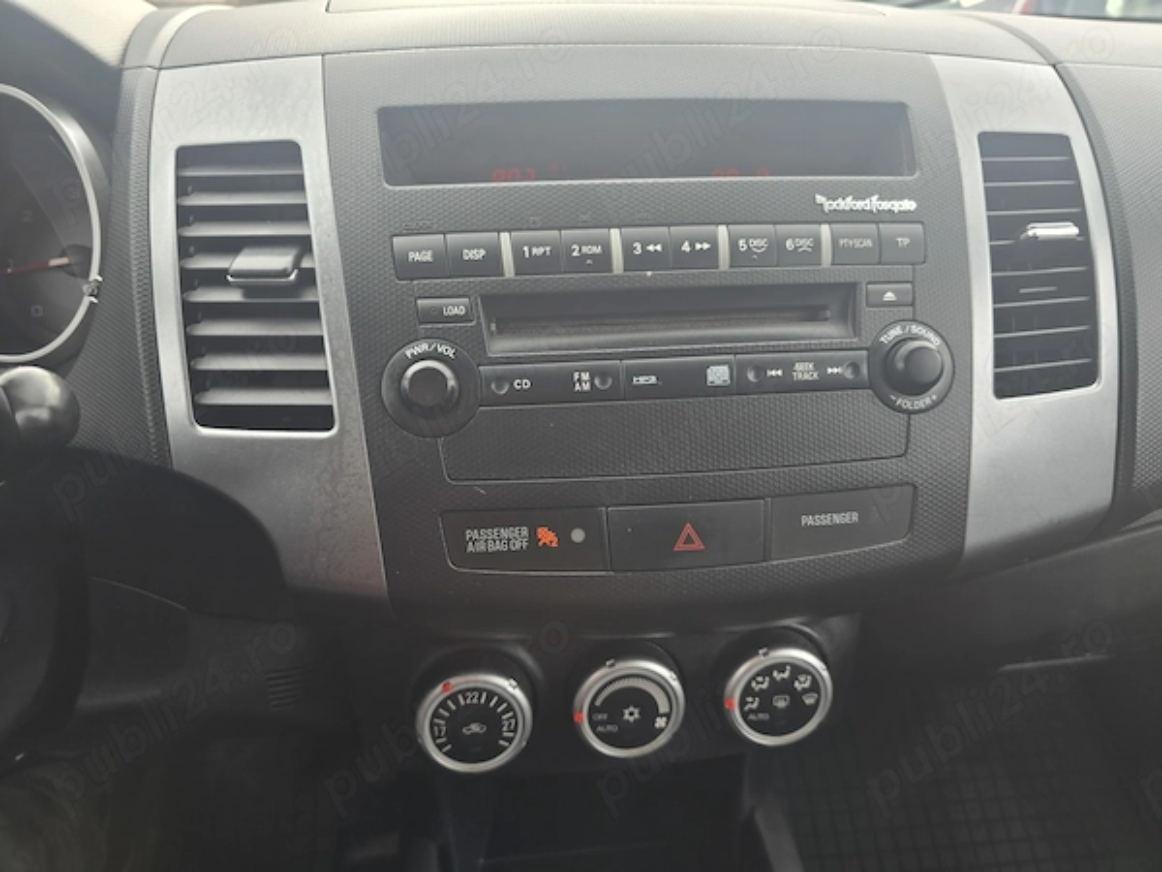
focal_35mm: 23
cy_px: 436
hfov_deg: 73.9
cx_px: 581
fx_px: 772
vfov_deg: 58.9
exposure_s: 1/180
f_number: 1.7
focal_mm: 6.3
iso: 50
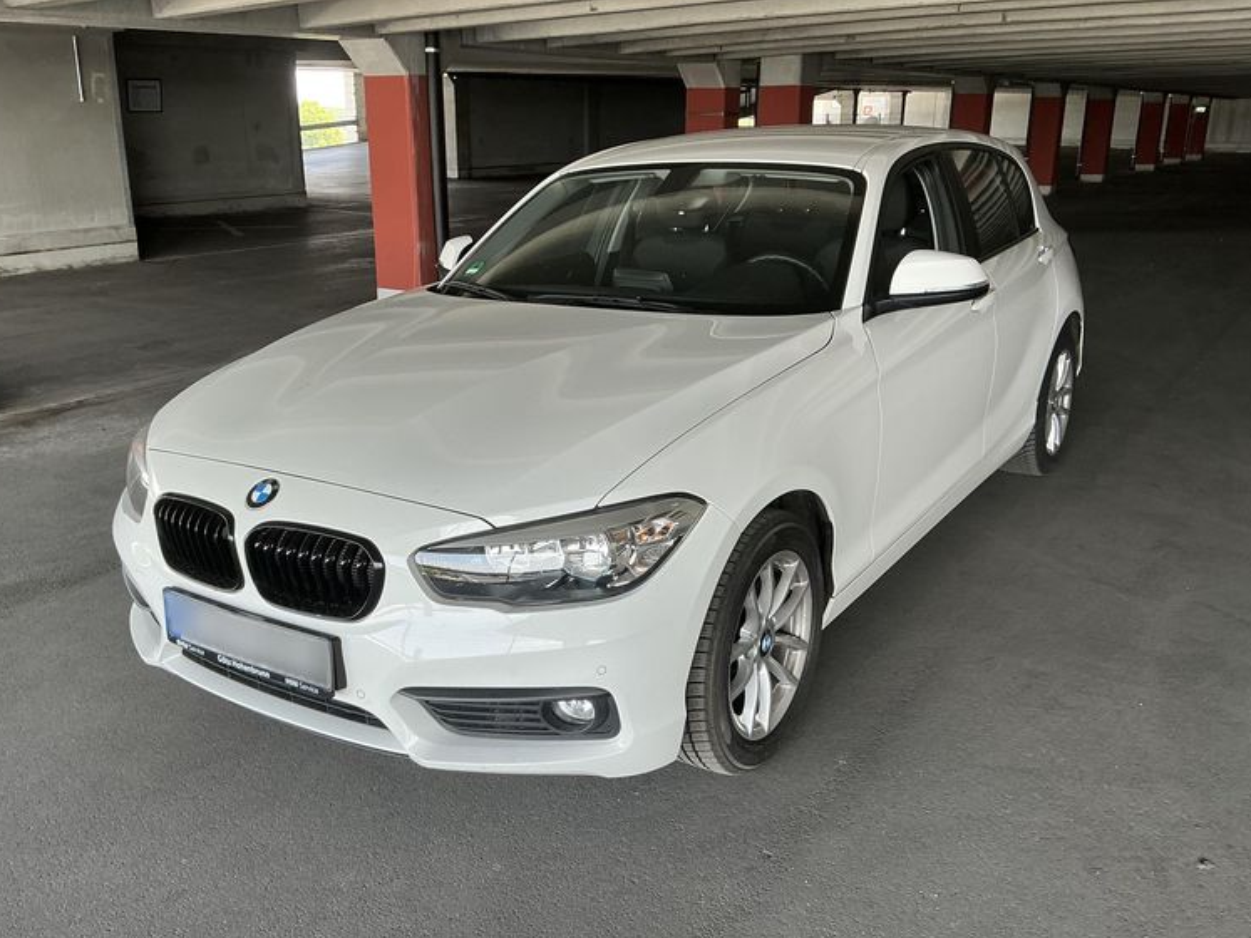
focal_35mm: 30
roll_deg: +0.5
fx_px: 1084
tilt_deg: -20.2
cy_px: 489
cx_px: 593
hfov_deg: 59.9
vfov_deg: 46.8
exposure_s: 1/122
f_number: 1.8
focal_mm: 3
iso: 40
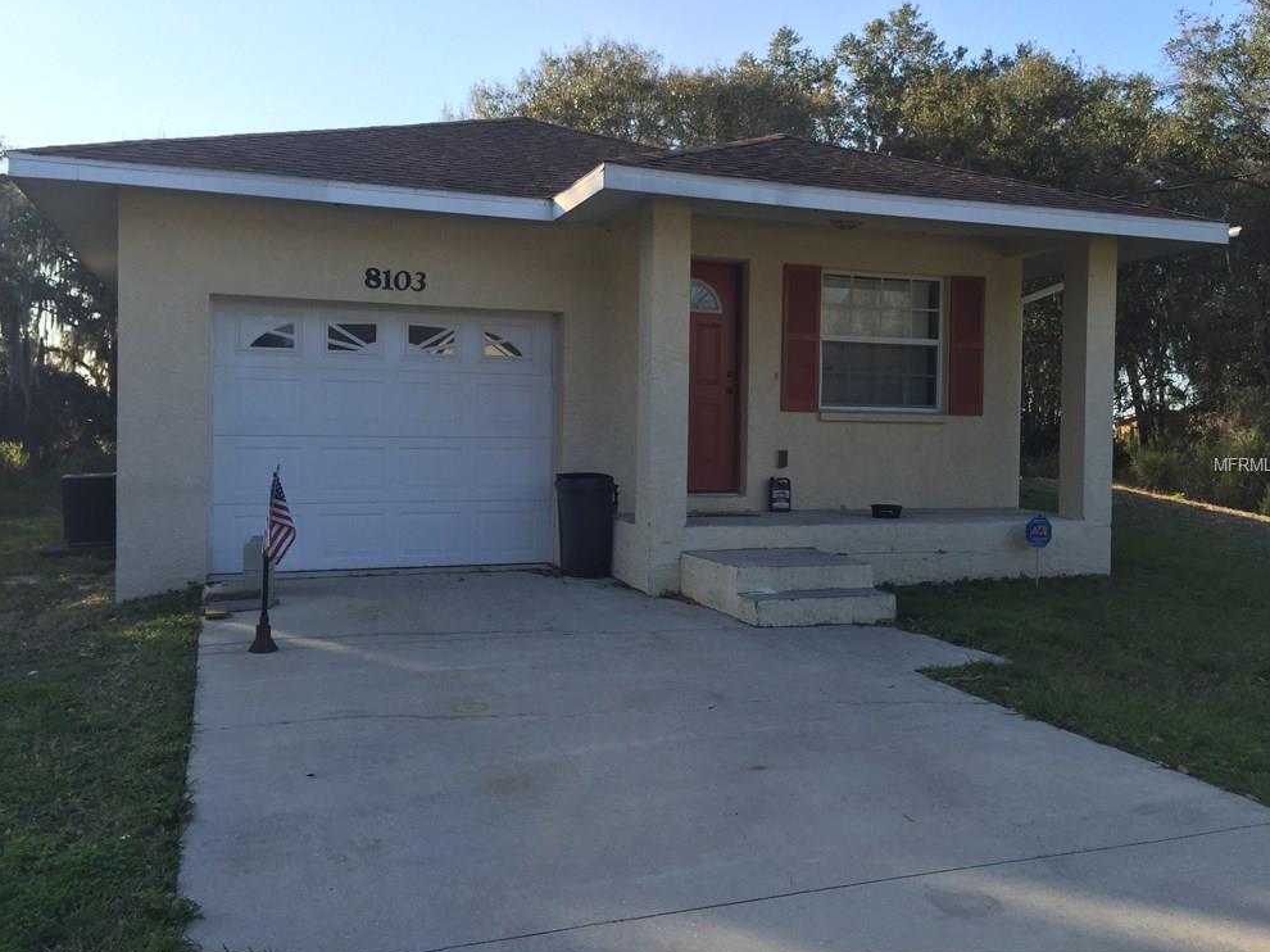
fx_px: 1100
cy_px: 466
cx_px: 635
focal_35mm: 30
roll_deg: -1.3
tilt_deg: -1.0
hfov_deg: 60.0
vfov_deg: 46.8
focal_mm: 4.15
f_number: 2.2
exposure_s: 1/760
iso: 32
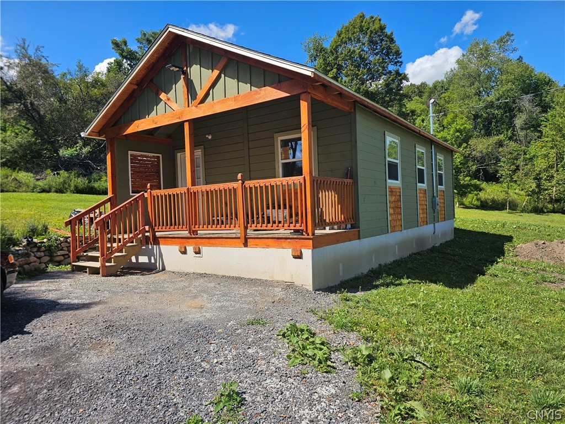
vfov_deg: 58.9
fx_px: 375
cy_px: 212
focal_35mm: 23
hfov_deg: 73.9
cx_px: 282
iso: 10
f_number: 1.7
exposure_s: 1/699
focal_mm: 6.3
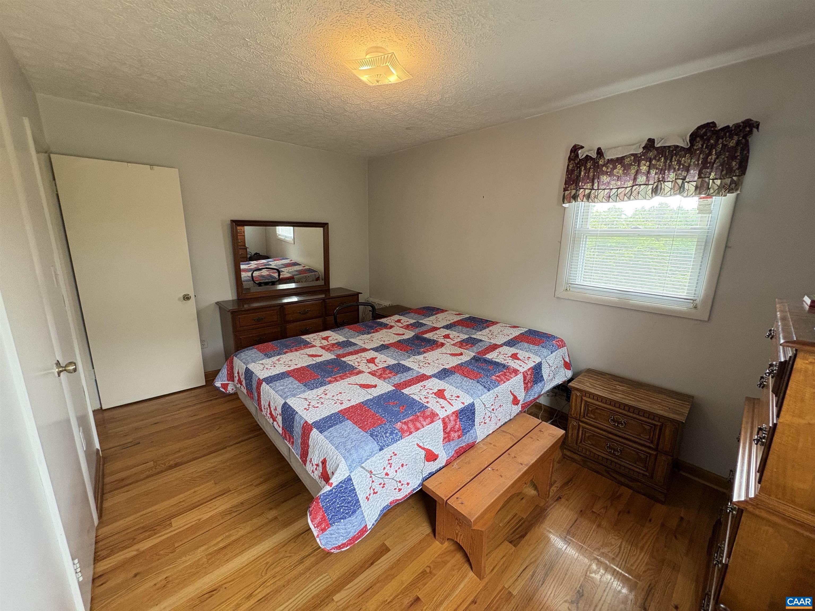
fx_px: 330
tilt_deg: -12.0
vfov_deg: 85.7
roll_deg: -0.8
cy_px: 306
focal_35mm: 14
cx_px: 408
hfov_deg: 102.1
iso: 320
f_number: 2.2
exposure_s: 1/120
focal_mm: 2.22
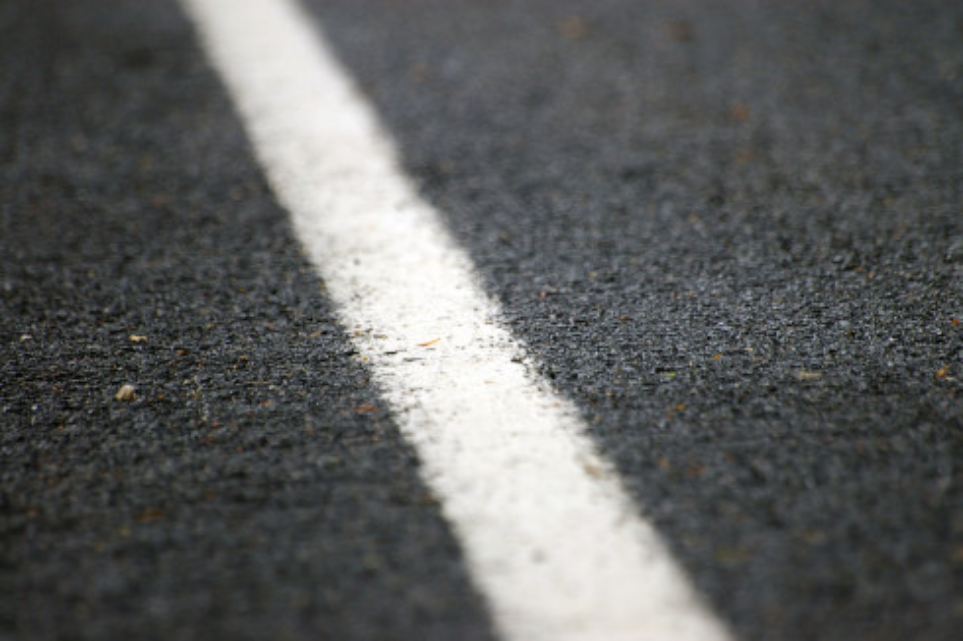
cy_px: 320
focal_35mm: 450
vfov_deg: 3.1
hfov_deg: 4.6
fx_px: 12029
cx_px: 482
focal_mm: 300
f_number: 5.6
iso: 200
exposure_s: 1/60
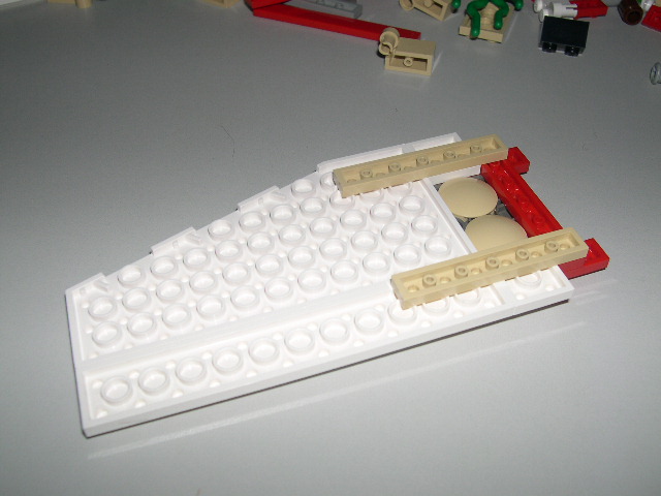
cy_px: 248
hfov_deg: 49.0
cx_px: 330
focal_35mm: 38
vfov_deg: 37.7
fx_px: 726
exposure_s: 1/60
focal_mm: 8
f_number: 7.6
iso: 100
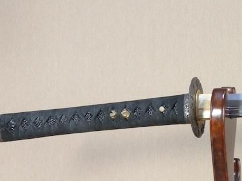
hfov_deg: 17.0
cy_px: 131
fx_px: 706
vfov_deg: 14.6
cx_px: 397
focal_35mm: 101
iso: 400
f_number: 11
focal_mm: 20
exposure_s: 1/2
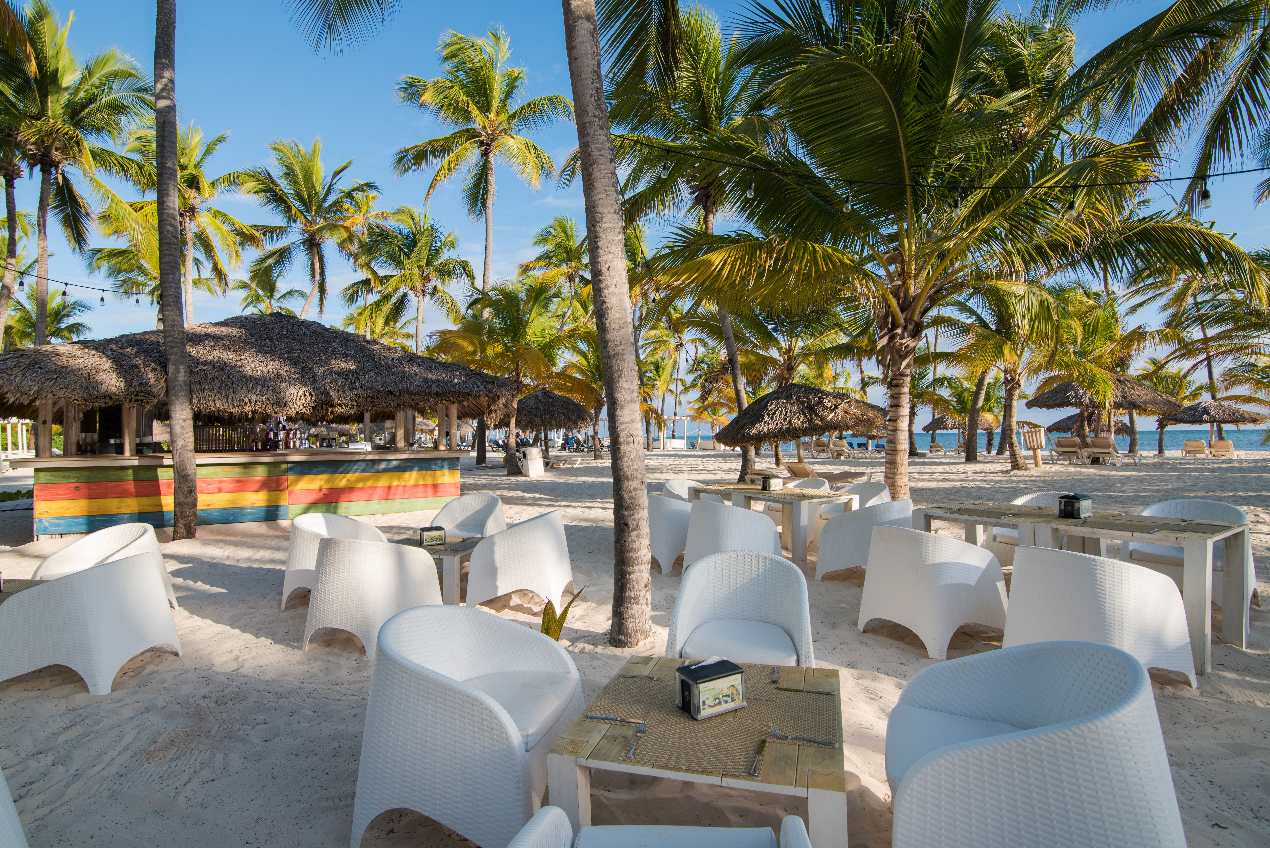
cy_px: 424
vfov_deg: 73.8
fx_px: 565
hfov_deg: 96.7
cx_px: 635
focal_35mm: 16
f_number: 8
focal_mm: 16
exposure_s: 1/250
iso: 100
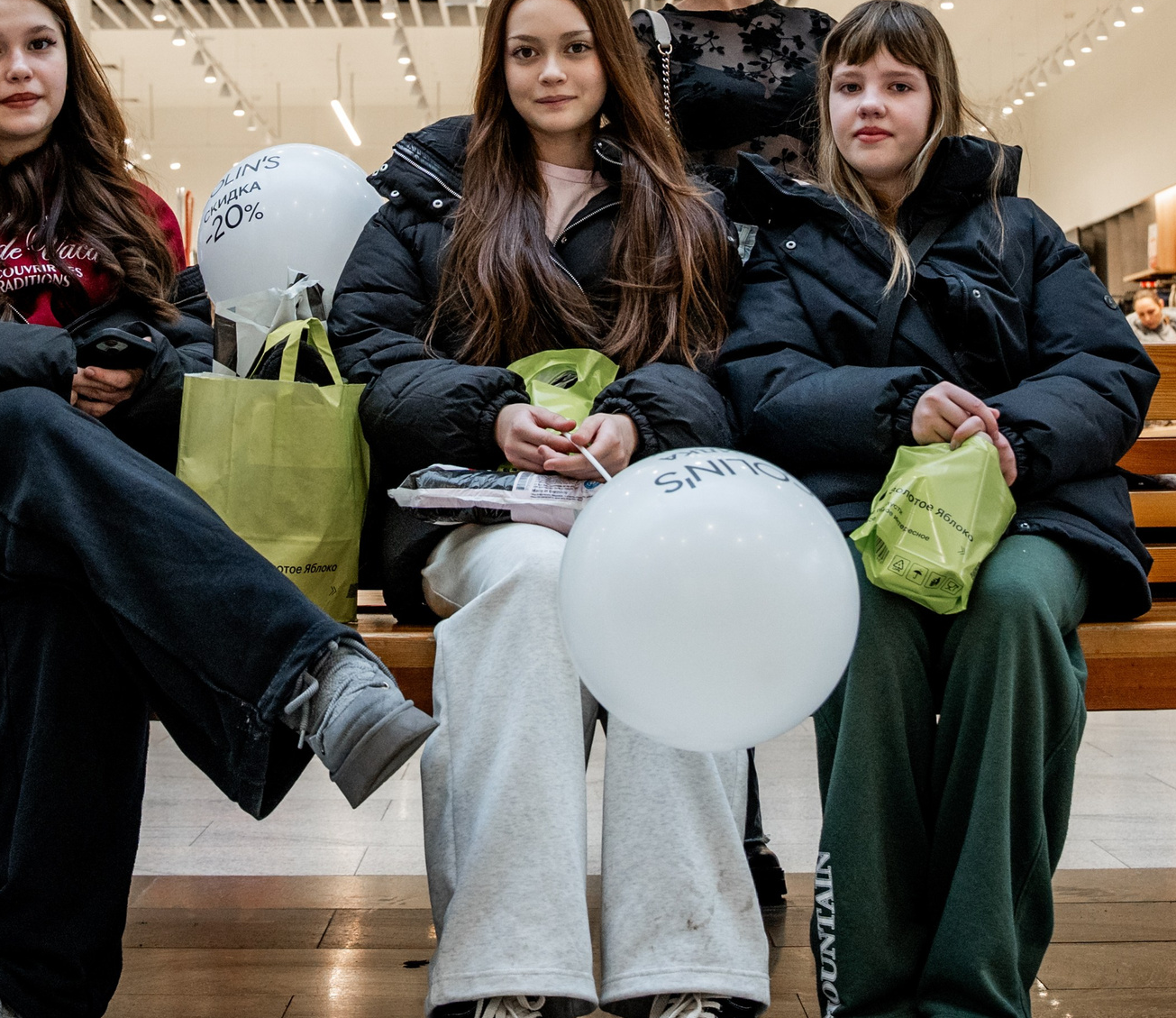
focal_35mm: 68
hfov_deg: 27.0
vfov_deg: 23.0
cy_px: 138
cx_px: 536
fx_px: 2444
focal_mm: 28
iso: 1250
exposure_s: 1/320
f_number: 4
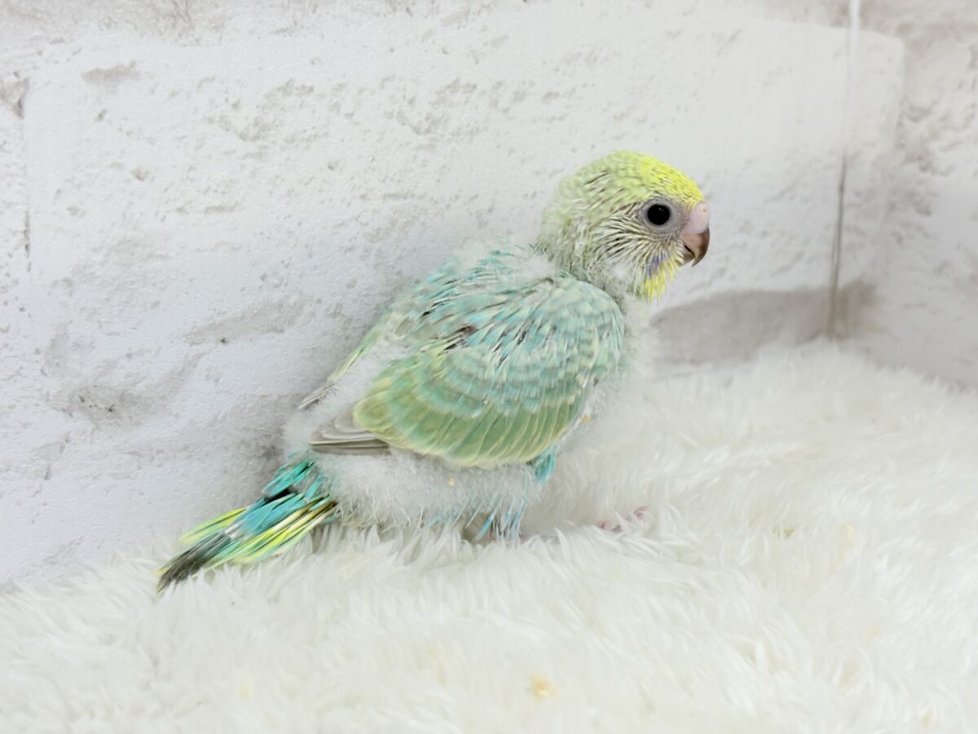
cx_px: 489
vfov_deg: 28.0
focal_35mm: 52
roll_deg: -0.5
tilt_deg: -16.5
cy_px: 367
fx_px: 1469
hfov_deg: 36.8
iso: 64
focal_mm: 5.96
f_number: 1.6
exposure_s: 1/100
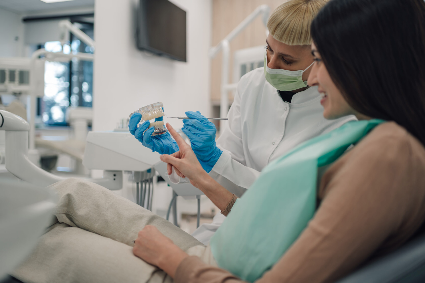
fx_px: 413
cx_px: 212
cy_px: 142
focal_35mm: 35
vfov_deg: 37.8
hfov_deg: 54.5
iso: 125
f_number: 1.8
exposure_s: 1/250
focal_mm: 35
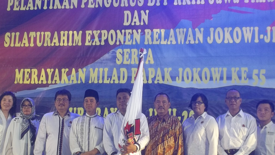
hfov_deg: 32.3
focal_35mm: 65
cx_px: 123
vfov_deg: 18.5
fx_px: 474
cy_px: 86
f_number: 4.2
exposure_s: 1/20
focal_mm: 6.4
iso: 160
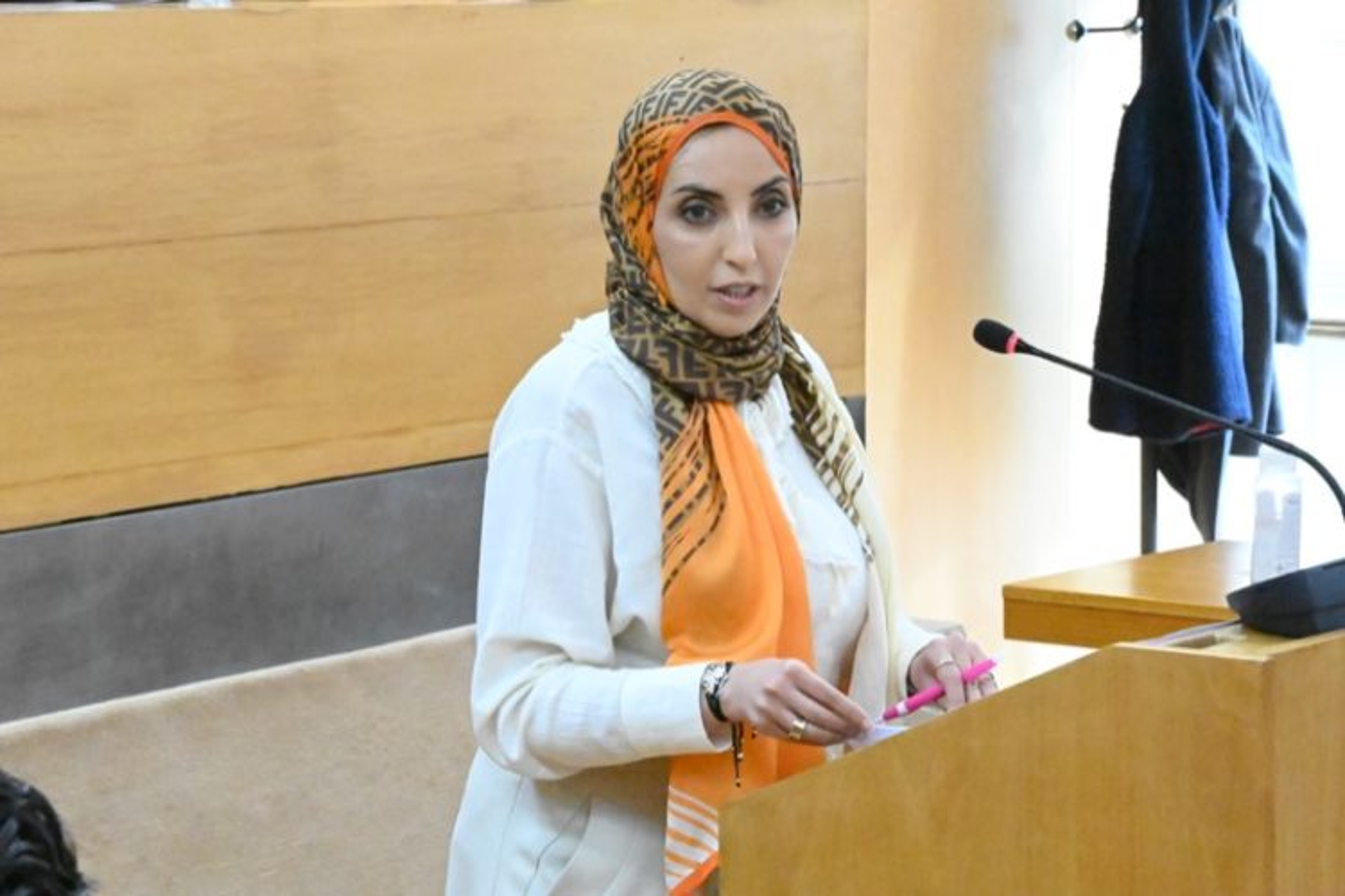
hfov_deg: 16.8
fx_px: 4558
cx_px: 672
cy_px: 448
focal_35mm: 122
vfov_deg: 11.2
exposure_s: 1/200
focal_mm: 122
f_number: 22
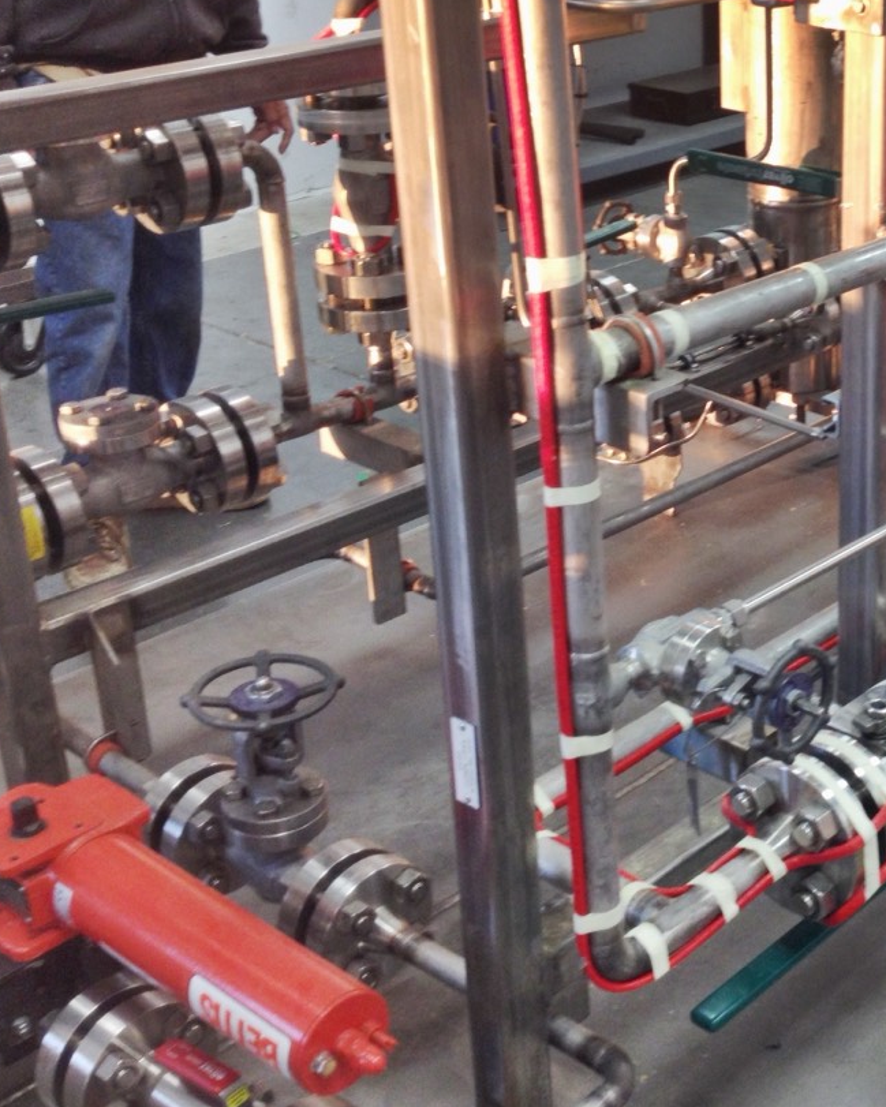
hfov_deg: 24.6
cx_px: 891
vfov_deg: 31.9
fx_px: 1934
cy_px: 472
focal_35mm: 59
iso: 64
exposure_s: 1/40
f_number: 2.4
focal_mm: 4.28
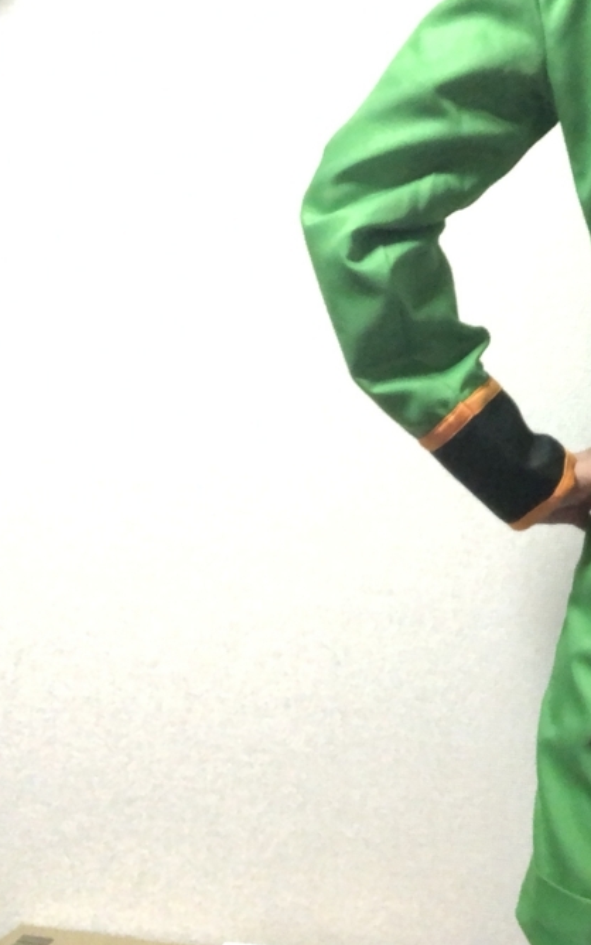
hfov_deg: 22.8
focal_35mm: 52
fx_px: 1339
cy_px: 417
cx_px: 720
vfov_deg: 38.8
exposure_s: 1/17
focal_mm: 2.87
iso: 500
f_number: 2.2
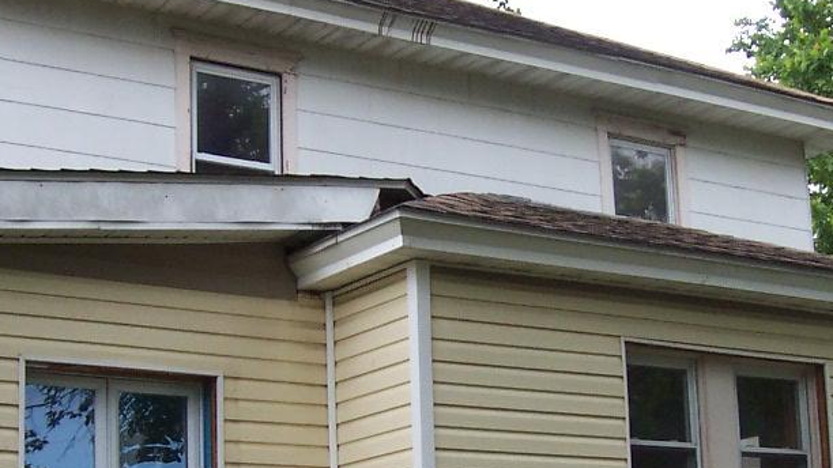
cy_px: 358
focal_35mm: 79
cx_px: 501
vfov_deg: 15.2
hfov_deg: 26.8
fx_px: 1745
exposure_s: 1/500
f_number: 2.8
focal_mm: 5.6
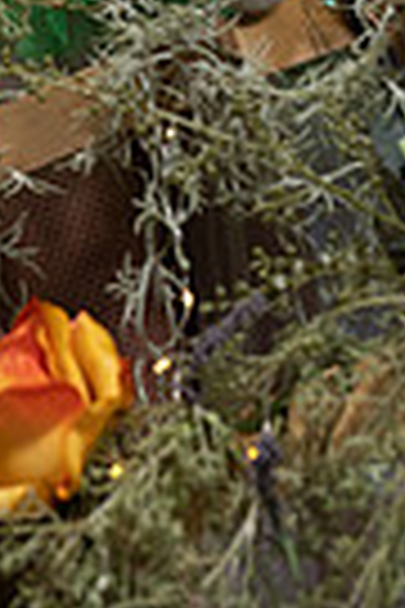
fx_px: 1350
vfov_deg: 22.4
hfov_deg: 17.0
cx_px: 108
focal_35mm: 80
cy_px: -207
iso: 1250
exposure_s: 1/125
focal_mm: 24
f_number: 4
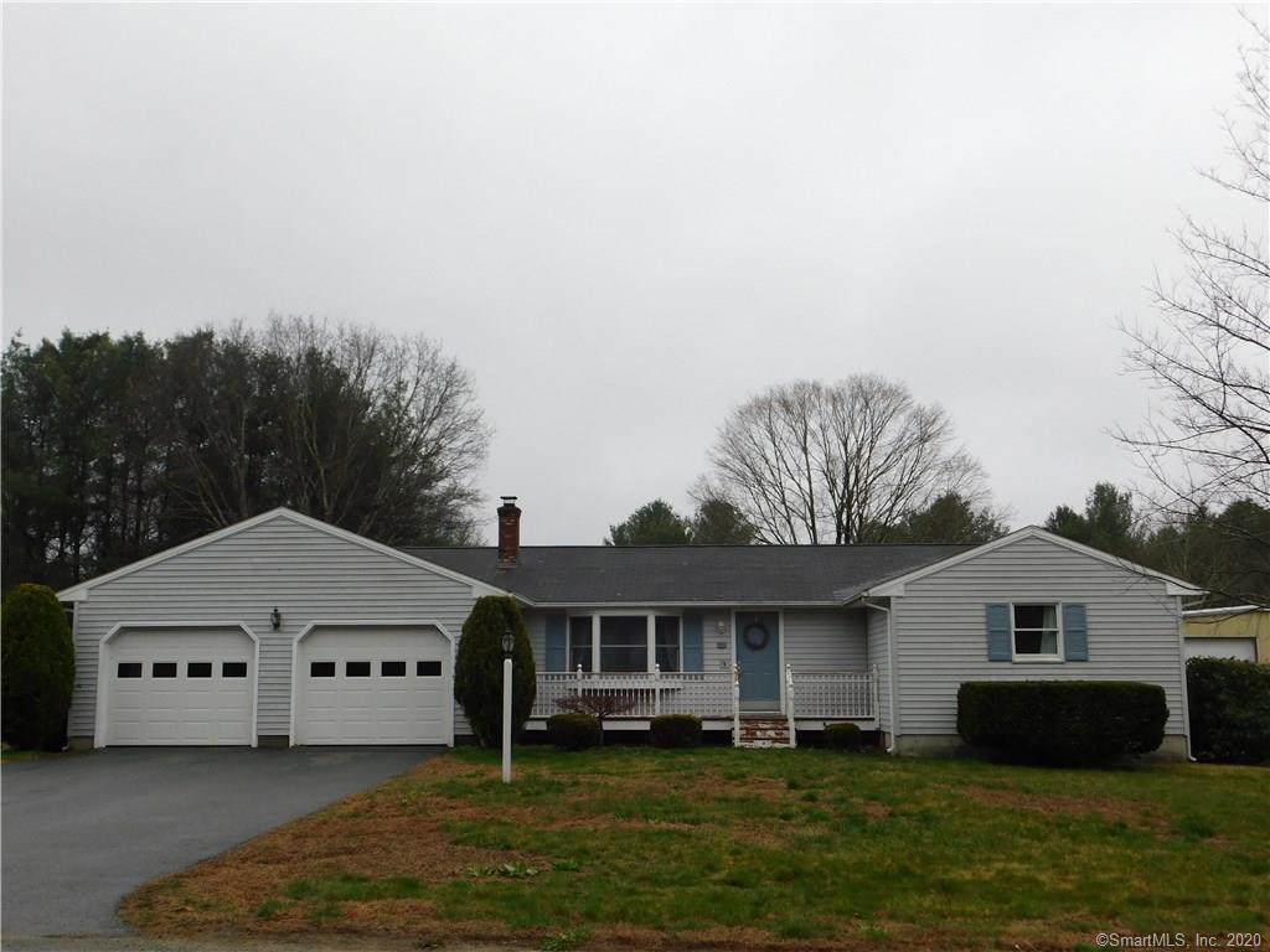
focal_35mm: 36
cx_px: 635
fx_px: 1321
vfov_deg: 39.7
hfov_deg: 51.4
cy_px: 476
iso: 125
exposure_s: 1/160
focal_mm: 6.3
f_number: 3.5
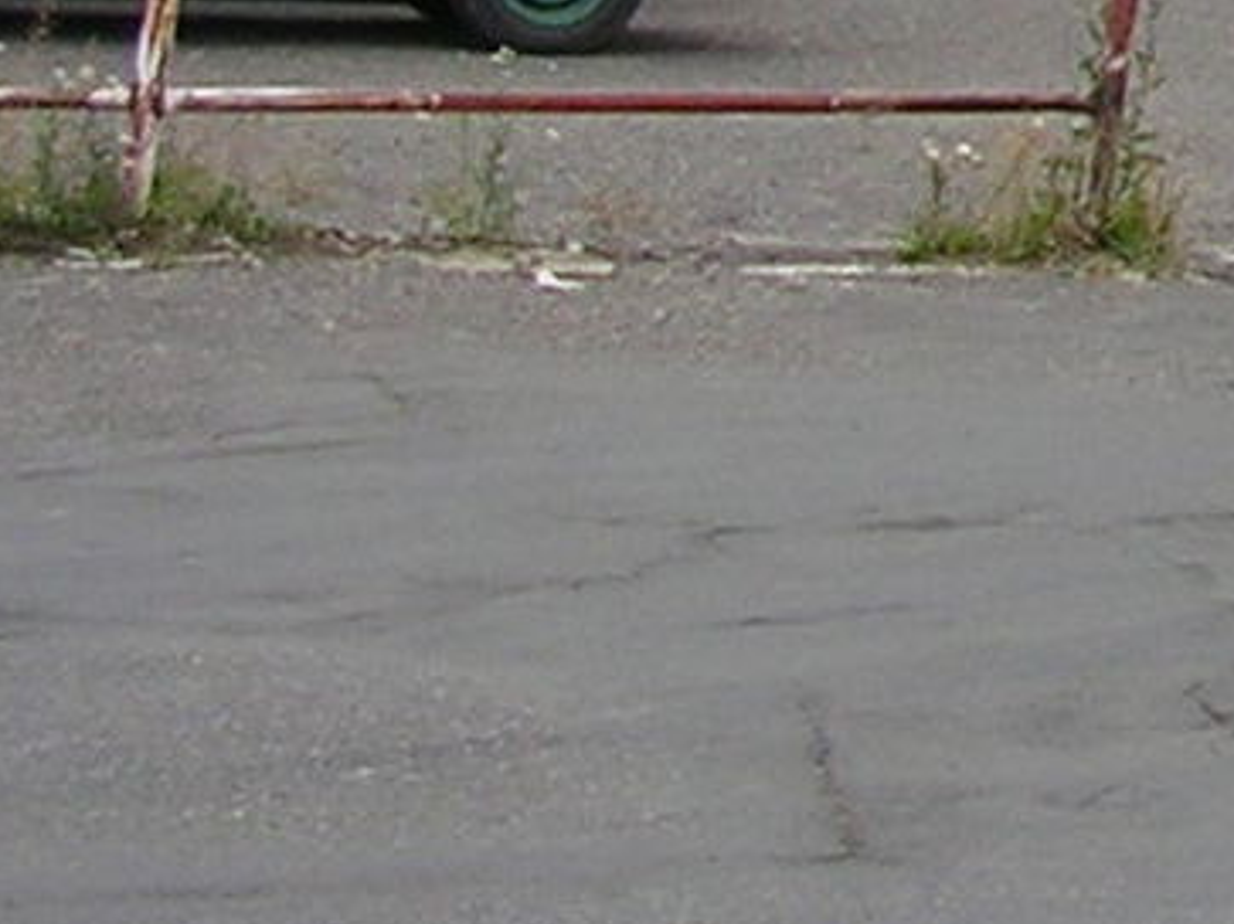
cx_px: 3005
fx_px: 7163
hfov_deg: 8.9
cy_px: -982
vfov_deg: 7.1
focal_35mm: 201
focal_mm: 5.8
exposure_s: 1/286
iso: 50
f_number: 2.8
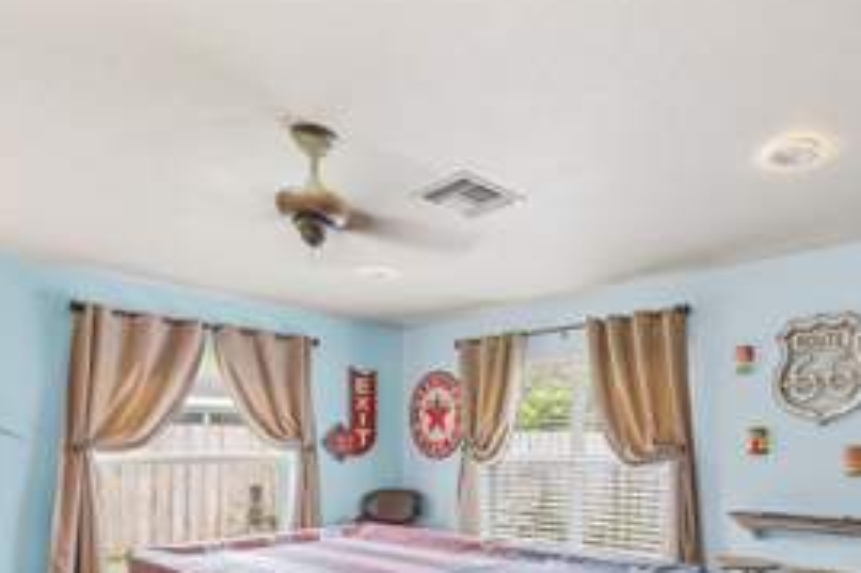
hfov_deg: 69.3
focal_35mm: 25
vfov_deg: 49.0
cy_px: 437
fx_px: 598
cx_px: 583
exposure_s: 1/2
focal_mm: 14
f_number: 8
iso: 500
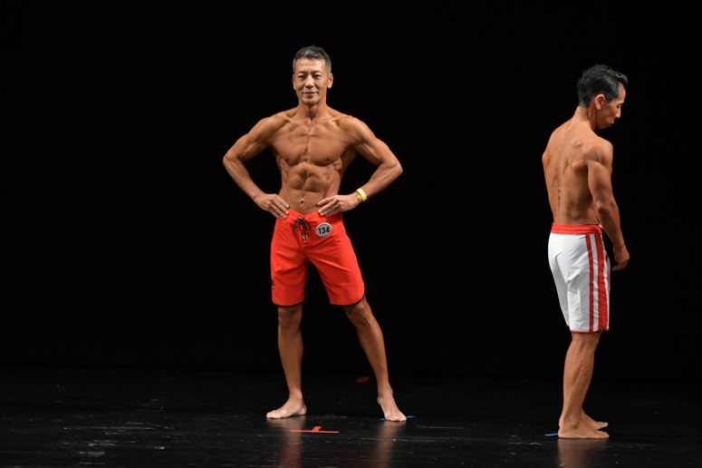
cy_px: 234
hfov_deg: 6.9
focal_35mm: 300
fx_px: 5847
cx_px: 351
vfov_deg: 4.6
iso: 3200
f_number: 5.6
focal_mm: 200
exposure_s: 1/400
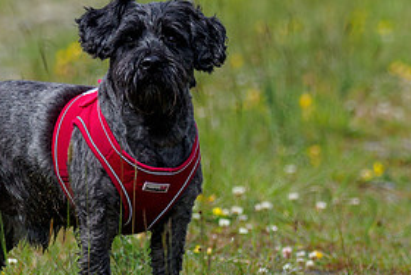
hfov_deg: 1.1
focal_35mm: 1885
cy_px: 2
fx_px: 21531
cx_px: 149
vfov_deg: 0.7
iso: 200
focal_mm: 300
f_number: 4
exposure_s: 1/1250
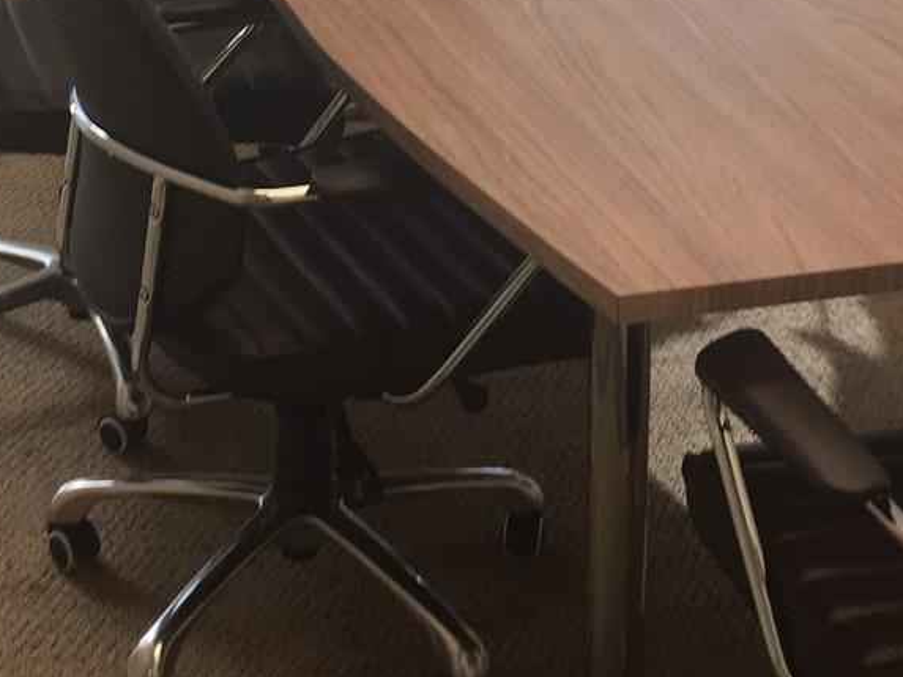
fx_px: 2113
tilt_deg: -18.0
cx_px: 380
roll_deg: -0.1
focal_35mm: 81
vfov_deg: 17.5
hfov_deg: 24.1
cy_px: -112
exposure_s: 1/60
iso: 40
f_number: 2.2
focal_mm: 4.15
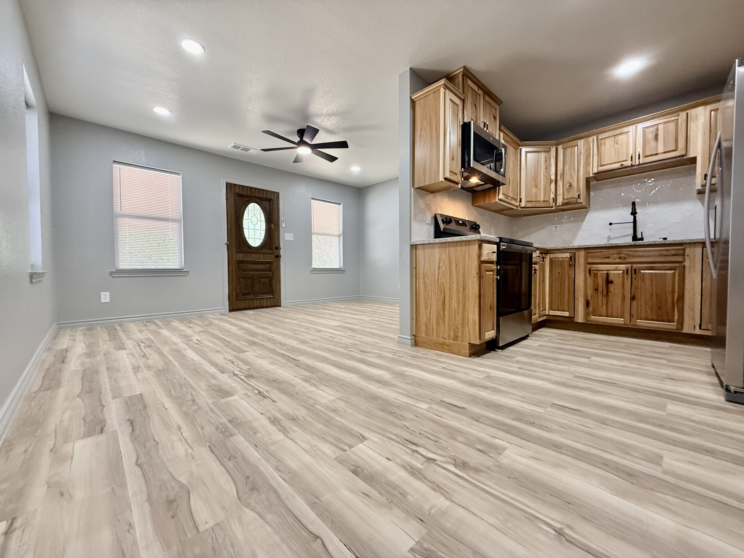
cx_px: 372
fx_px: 301
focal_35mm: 14
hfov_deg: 102.1
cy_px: 279
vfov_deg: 85.7
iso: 320
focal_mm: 2.22
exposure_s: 1/120
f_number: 2.2
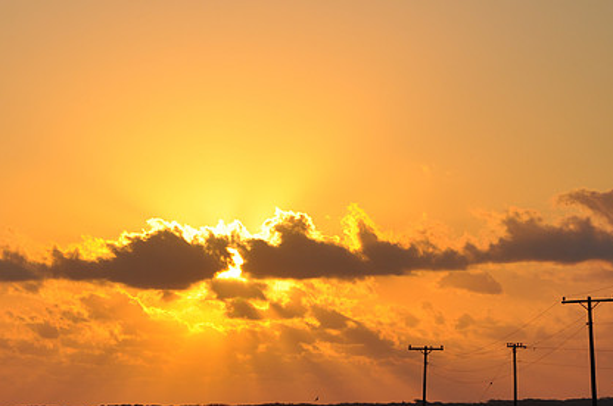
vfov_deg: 6.2
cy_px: 271
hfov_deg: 9.4
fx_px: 3735
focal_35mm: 220
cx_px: 237
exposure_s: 1/400
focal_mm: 105
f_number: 10
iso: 200
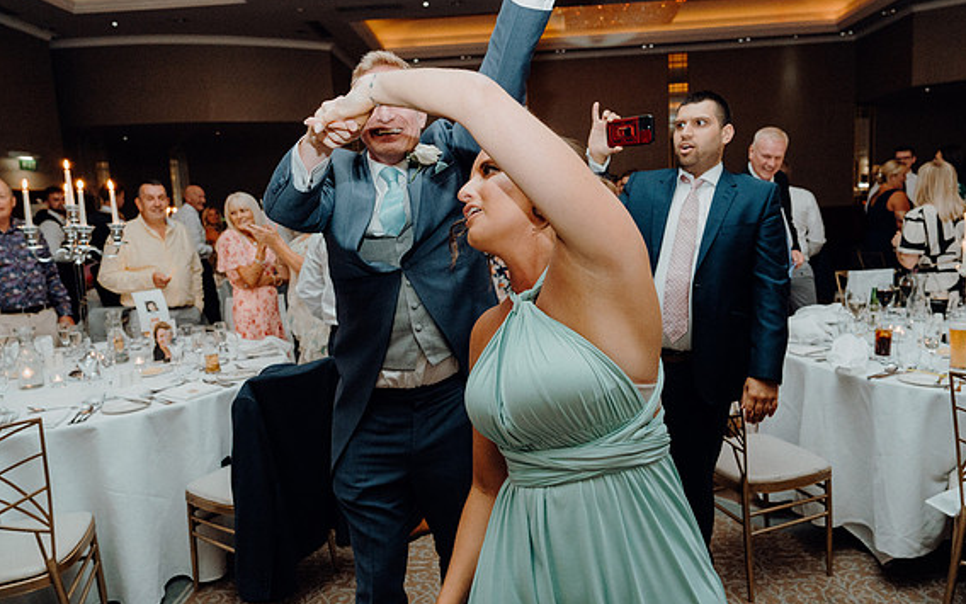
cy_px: 295
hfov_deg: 72.5
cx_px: 488
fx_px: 658
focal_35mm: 25
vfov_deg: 49.3
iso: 2500
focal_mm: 24
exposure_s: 1/160
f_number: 3.5
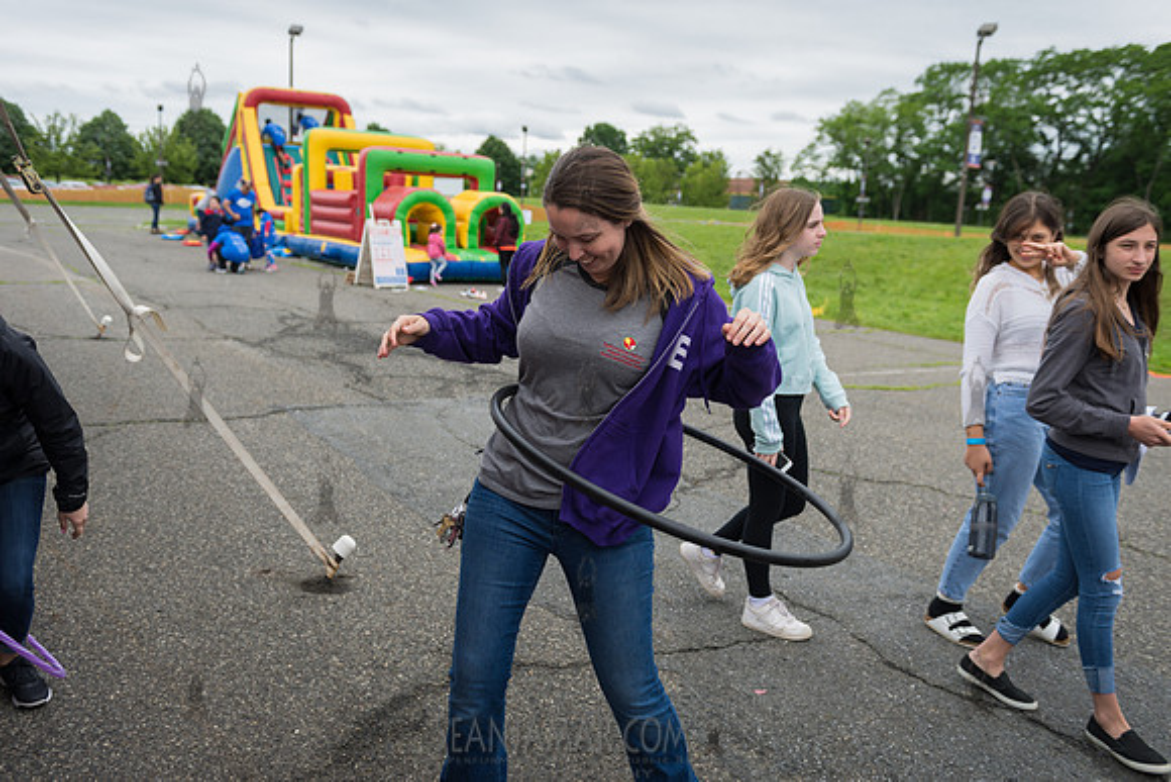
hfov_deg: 58.7
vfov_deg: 41.1
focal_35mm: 32
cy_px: 391
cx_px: 586
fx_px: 1041
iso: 200
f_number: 3.5
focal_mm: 32
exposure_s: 1/1000
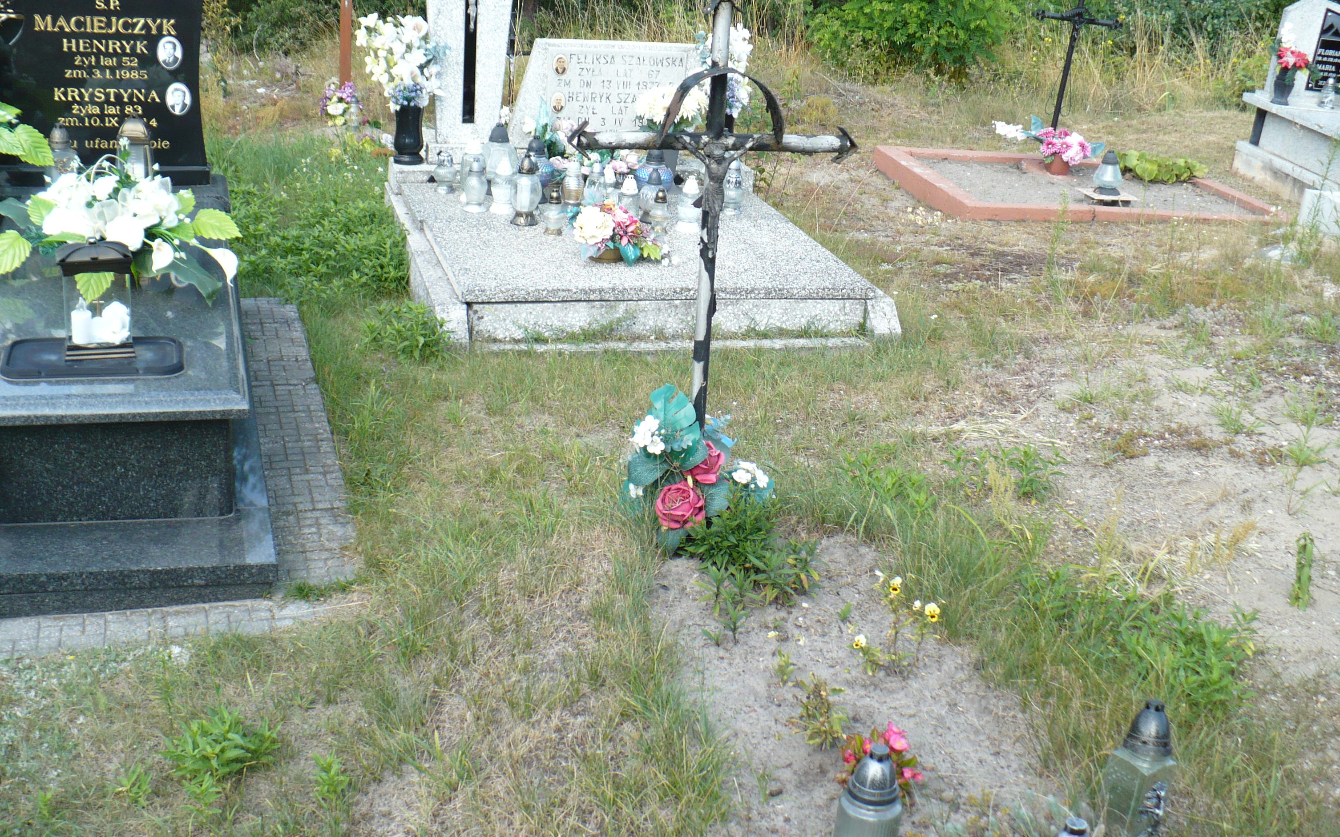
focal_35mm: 40
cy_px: 420
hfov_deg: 49.3
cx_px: 682
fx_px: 1461
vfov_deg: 32.0
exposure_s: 1/320
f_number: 2.8
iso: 100
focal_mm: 6.1
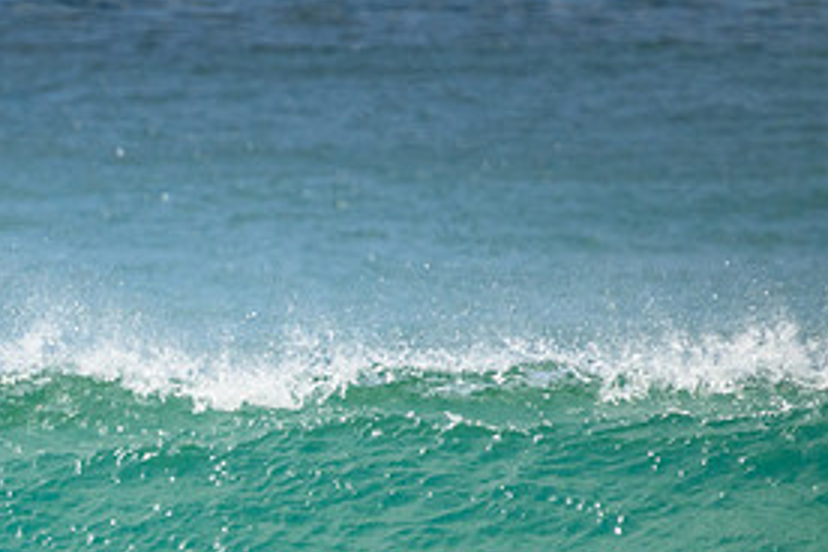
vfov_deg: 0.8
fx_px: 38637
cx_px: 6
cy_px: 578
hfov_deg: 1.2
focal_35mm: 1680
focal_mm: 800
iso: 1100
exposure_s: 1/3200
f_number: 11
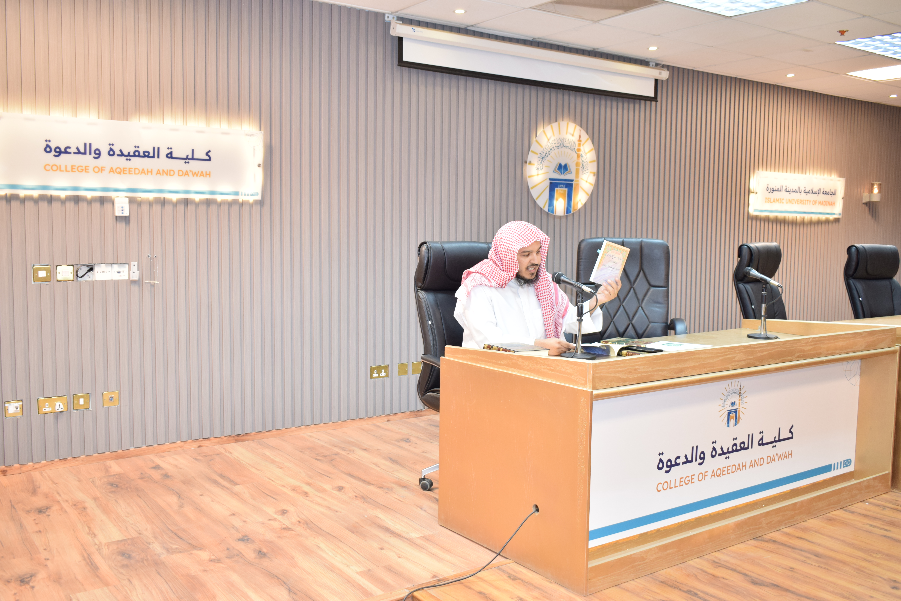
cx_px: 450
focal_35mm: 33
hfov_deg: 57.2
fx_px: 826
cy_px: 300
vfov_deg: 40.0
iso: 720
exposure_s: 1/60
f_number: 4.5
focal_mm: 22
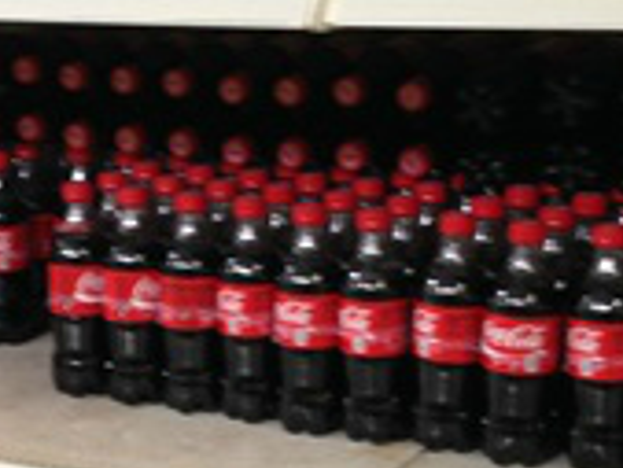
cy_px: 324
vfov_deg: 12.7
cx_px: 37
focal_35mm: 117
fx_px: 2107
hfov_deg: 16.5
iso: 125
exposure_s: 1/20
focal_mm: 4.12
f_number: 2.4
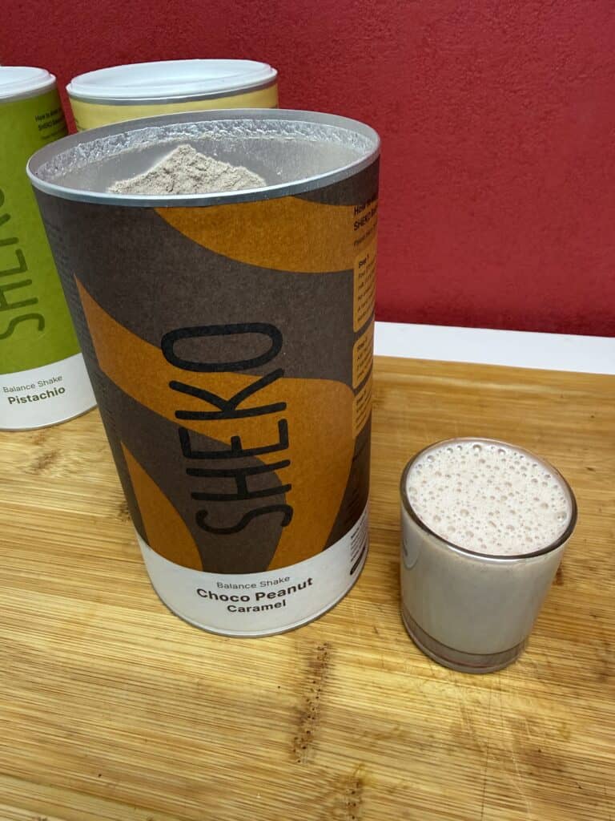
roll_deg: +1.2
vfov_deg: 71.6
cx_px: 308
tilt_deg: -34.1
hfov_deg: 56.8
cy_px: 410
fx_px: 569
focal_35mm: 24
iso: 160
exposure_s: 1/100
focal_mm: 2.22
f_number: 2.2
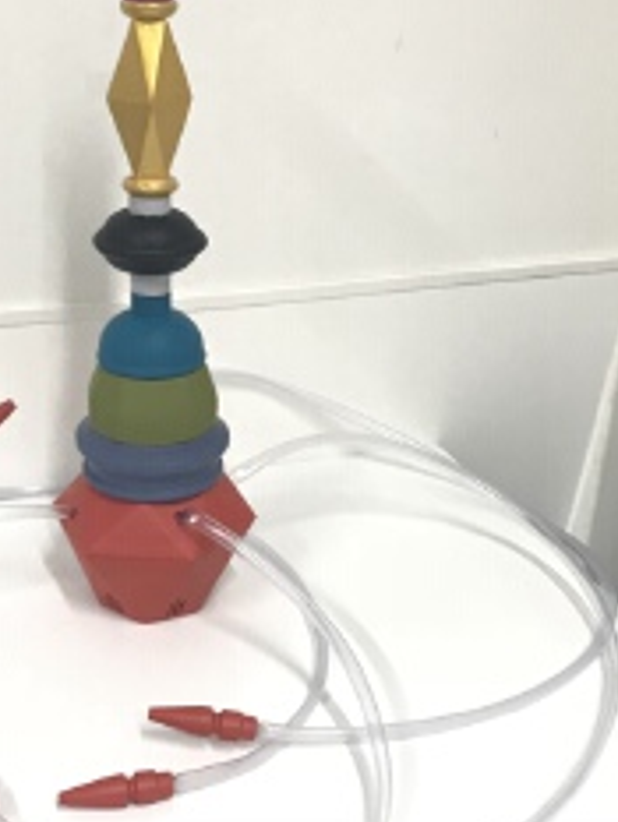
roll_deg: +0.7
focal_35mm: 48
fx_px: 1142
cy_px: 448
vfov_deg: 39.6
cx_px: 187
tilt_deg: -24.3
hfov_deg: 30.0
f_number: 1.8
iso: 40
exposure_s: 1/33
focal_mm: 3.99
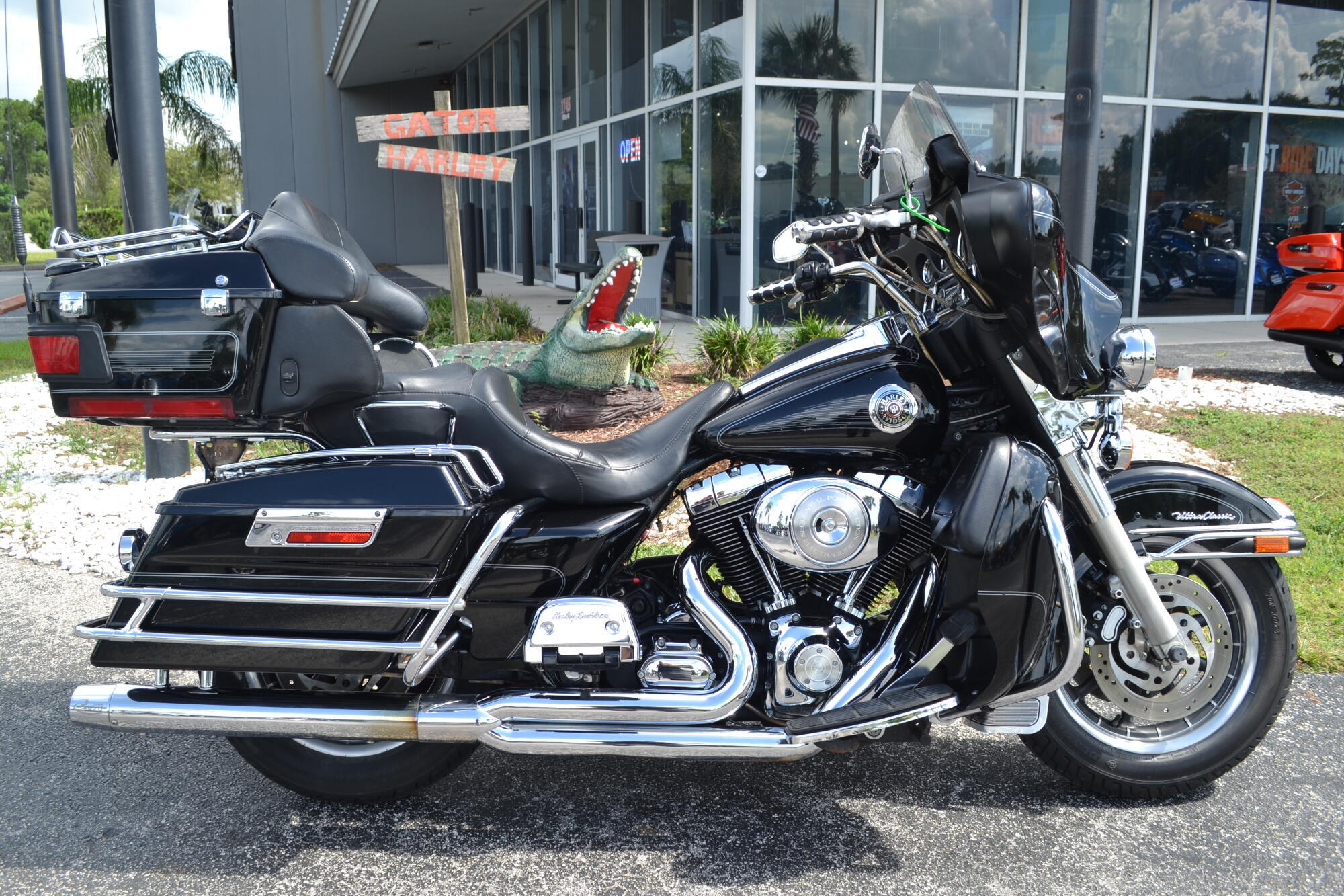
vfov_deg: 43.6
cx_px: 672
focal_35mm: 30
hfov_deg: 61.9
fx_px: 1120
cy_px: 448
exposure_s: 1/160
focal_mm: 20
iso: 100
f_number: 6.3
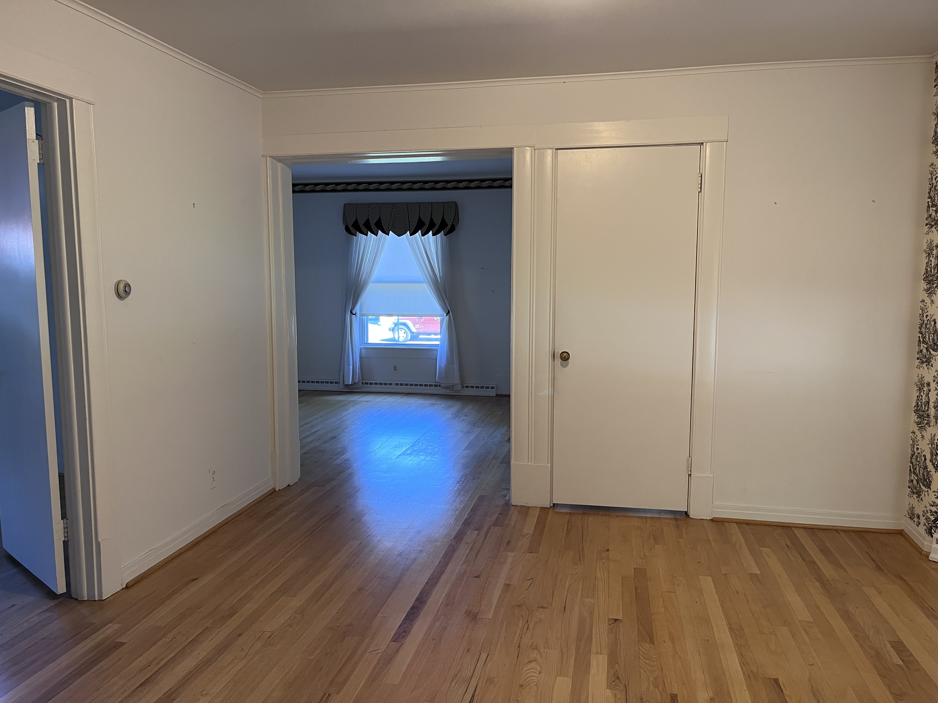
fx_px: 705
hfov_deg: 67.3
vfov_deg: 53.1
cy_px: 352
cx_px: 469
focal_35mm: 26
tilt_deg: -6.1
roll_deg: +0.1
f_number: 1.6
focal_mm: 5.1
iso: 160
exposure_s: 1/60
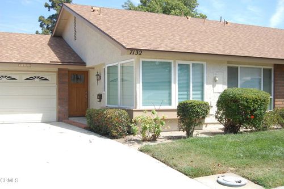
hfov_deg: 43.6
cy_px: 94
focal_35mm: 45
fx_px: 355
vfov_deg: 29.8
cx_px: 142
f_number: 9
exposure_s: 1/320
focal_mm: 30
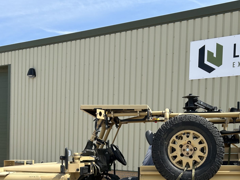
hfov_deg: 39.9
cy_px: 156
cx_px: 163
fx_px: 326
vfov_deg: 29.8
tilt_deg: +1.2
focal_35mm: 47
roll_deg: -3.3
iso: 50
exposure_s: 1/3356
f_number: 1.5
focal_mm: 5.7
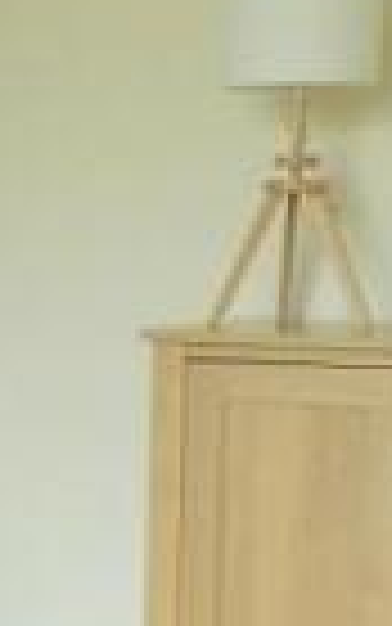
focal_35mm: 102
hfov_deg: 11.4
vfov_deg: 20.2
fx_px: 1742
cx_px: -430
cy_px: 493
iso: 400
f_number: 3.1
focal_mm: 4
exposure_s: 1/10
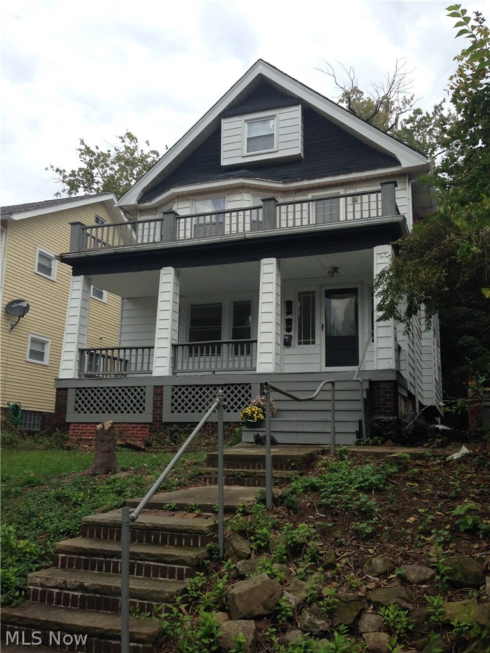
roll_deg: -1.6
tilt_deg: +15.1
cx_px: 245
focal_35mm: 33
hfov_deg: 42.9
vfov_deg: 55.4
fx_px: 623
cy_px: 326
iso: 50
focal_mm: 4.12
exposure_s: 1/713
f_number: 2.4
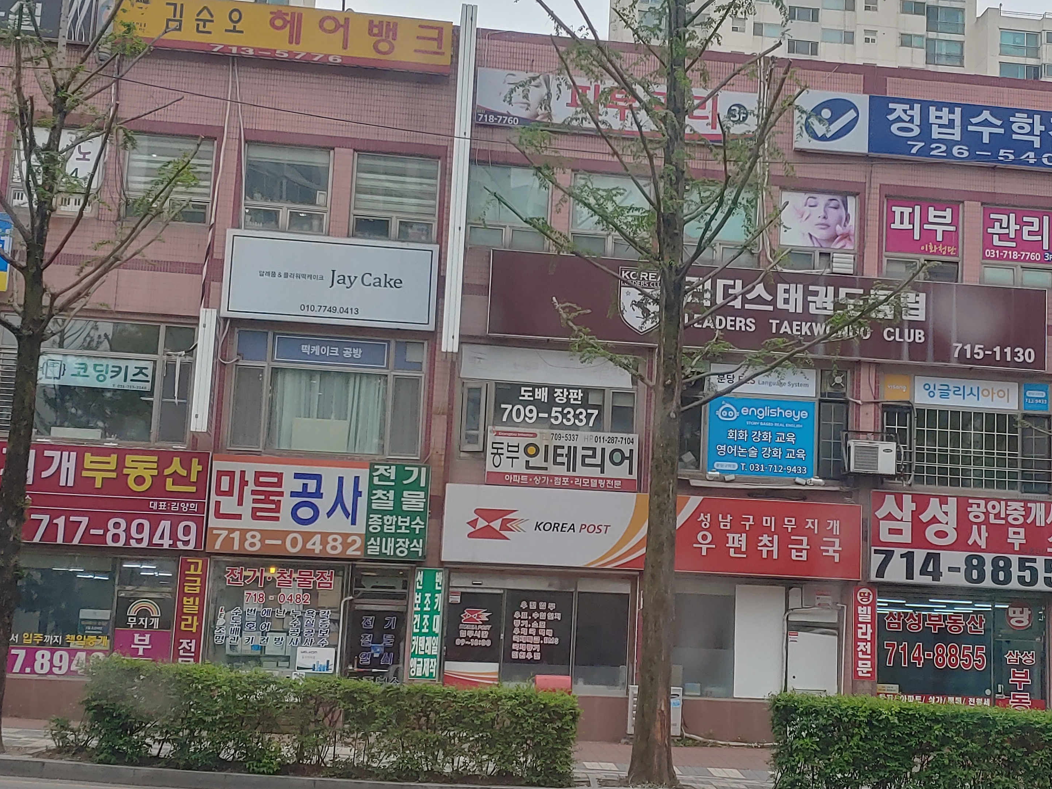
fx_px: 1580
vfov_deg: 28.0
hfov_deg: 36.6
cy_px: 390
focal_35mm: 52
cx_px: 667
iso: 50
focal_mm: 4.23
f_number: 1.5
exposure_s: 1/1471
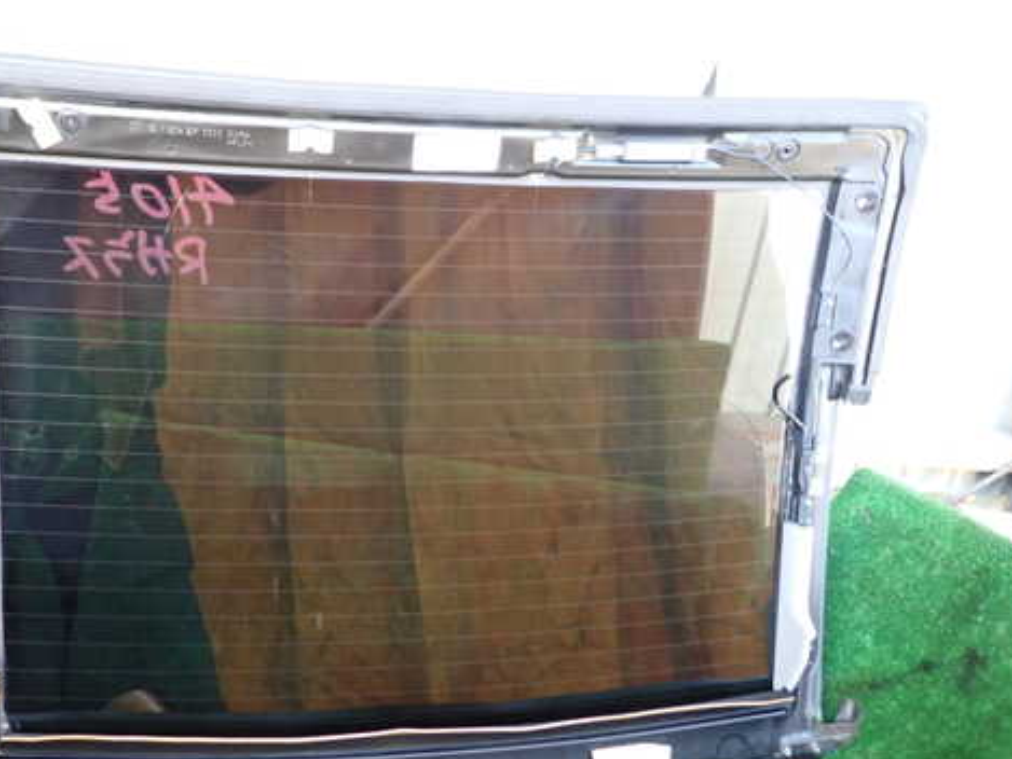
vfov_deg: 44.2
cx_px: 380
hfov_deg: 56.1
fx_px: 936
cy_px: 390
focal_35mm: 32
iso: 400
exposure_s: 1/30
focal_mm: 4.5
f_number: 2
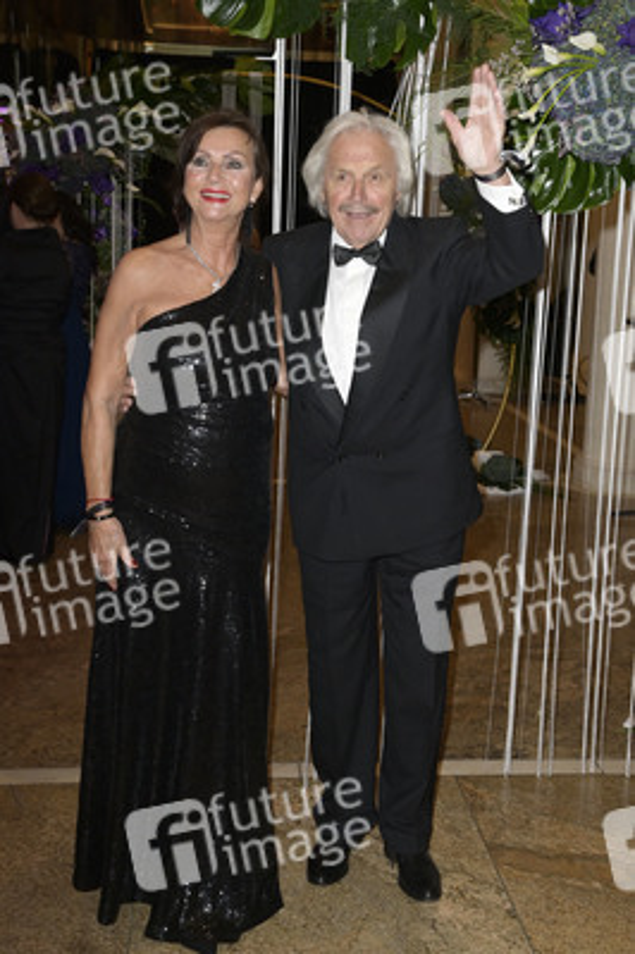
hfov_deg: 28.0
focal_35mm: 48
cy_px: 477
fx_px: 1272
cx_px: 318
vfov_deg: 41.1
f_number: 5.6
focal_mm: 48
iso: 2500
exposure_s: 1/200
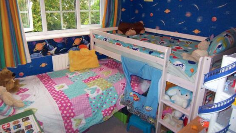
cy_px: 56
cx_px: 117
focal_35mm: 26
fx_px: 163
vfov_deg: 44.2
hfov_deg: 71.9
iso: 200
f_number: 2.8
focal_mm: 3.8
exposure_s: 1/30
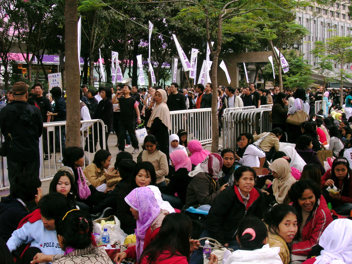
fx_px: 468
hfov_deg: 41.2
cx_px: 176
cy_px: 132
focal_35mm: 46
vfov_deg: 31.5
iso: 50
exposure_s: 1/43.3
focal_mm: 7.7
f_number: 5.4
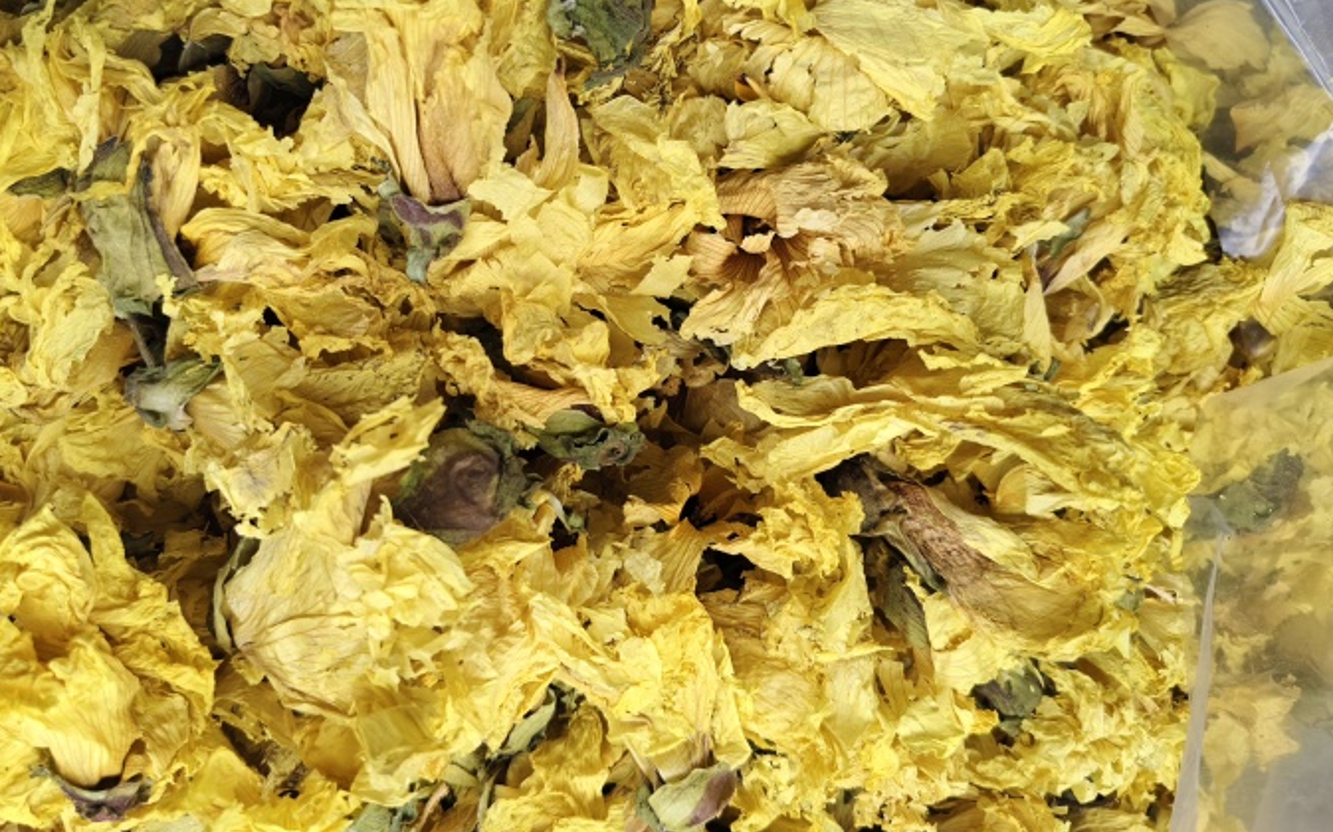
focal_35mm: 29
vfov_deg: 42.9
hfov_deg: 64.6
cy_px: 331
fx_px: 1053
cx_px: 628
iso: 134
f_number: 1.88
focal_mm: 5.56
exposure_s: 1/100
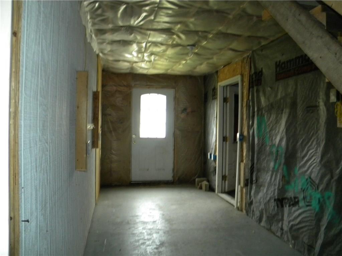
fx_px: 277
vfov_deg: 49.7
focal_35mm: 28
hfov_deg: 63.4
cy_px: 128
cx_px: 171
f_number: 3.5
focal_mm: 5
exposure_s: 1/26
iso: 400
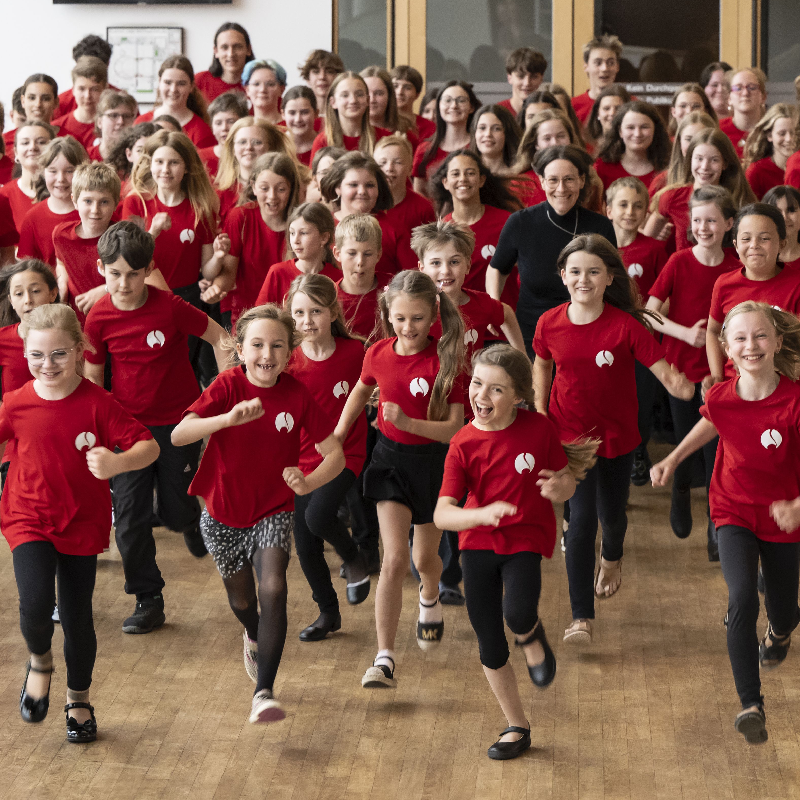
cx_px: 400
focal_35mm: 125
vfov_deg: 13.9
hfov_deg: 14.0
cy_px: 301
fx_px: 3268
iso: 1600
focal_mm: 75
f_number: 3.5
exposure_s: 1/160
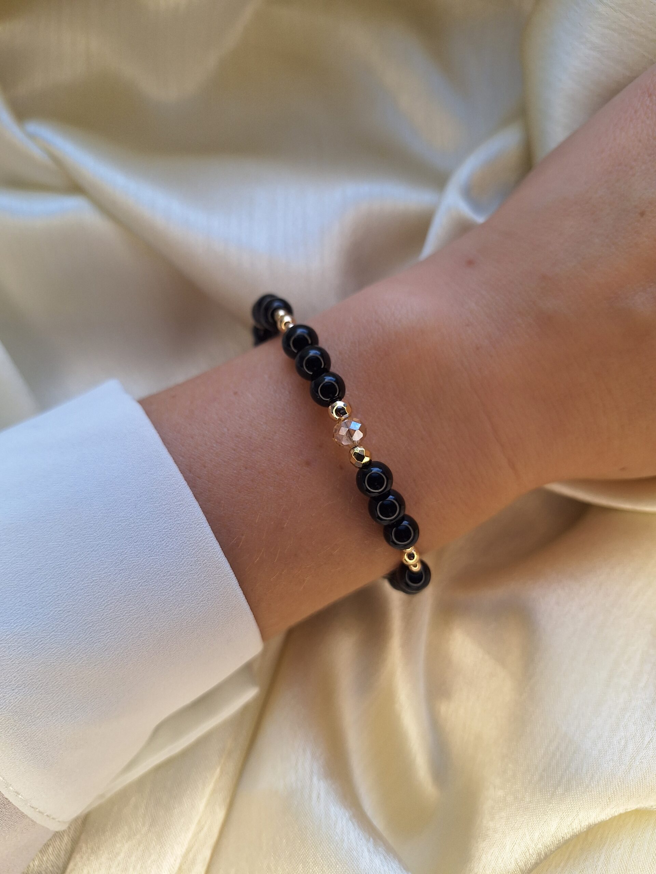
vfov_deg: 73.9
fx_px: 581
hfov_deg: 58.9
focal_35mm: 23
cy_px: 437
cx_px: 328
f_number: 1.8
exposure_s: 1/121
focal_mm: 5.54
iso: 40
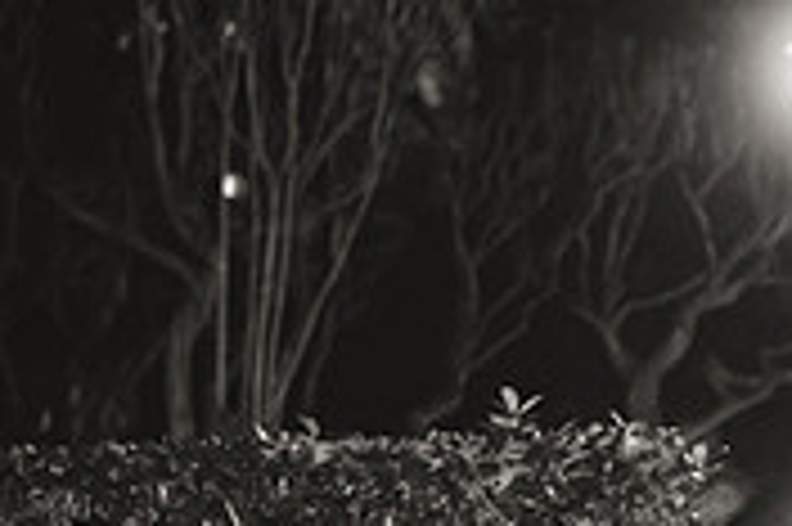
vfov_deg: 7.0
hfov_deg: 10.7
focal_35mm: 191
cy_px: 832
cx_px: 819
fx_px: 4198
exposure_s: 1/80
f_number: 2.8
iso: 4000
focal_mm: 58
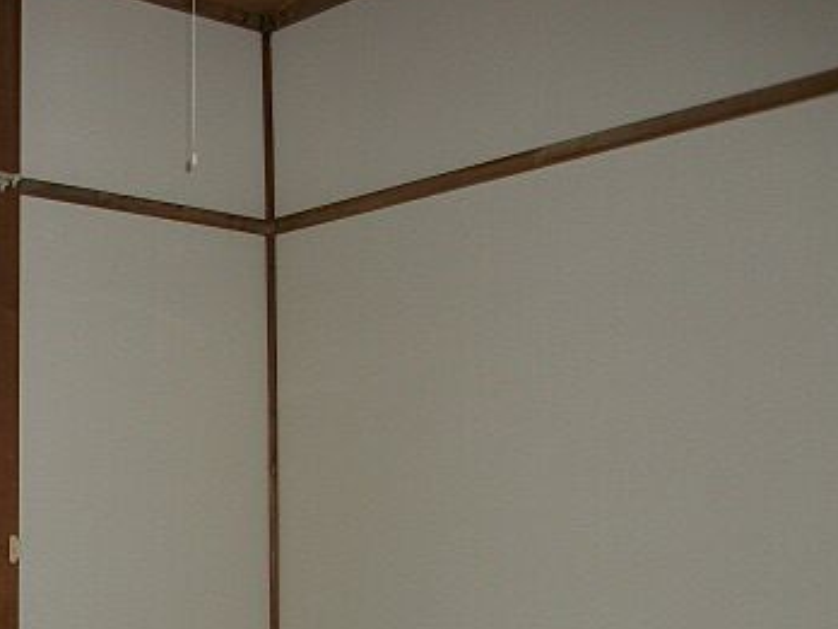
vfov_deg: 25.3
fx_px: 1380
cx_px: 128
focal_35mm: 57
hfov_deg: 32.5
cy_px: 475
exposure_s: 1/111
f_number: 2.9
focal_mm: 5.7
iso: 80
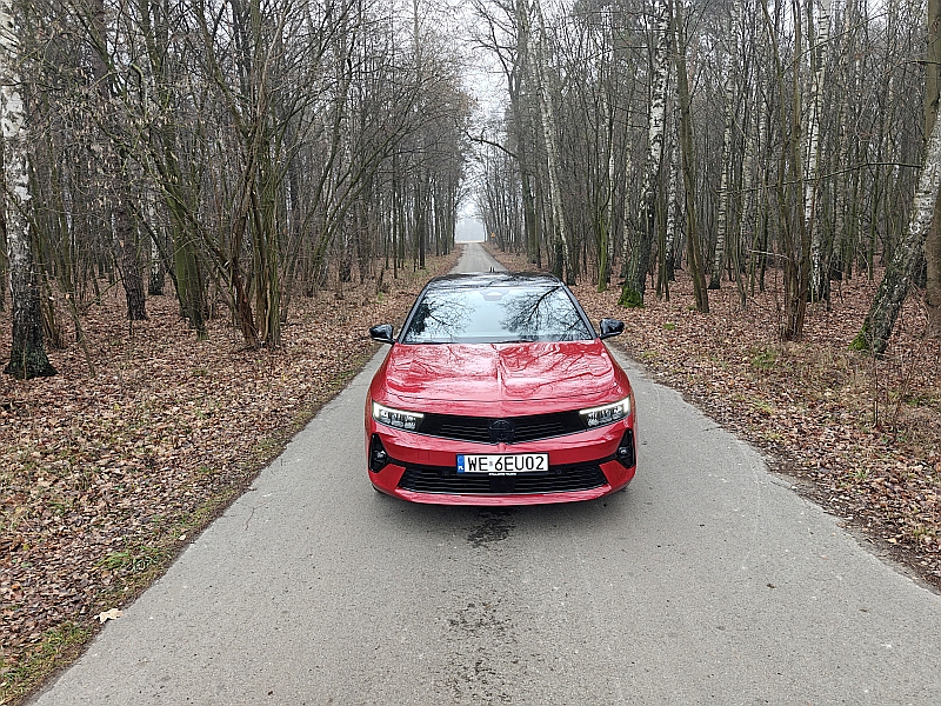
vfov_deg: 58.9
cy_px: 353
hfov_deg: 73.9
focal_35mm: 23
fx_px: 625
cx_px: 470
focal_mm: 6.06
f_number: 1.6
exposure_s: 1/100
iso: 100
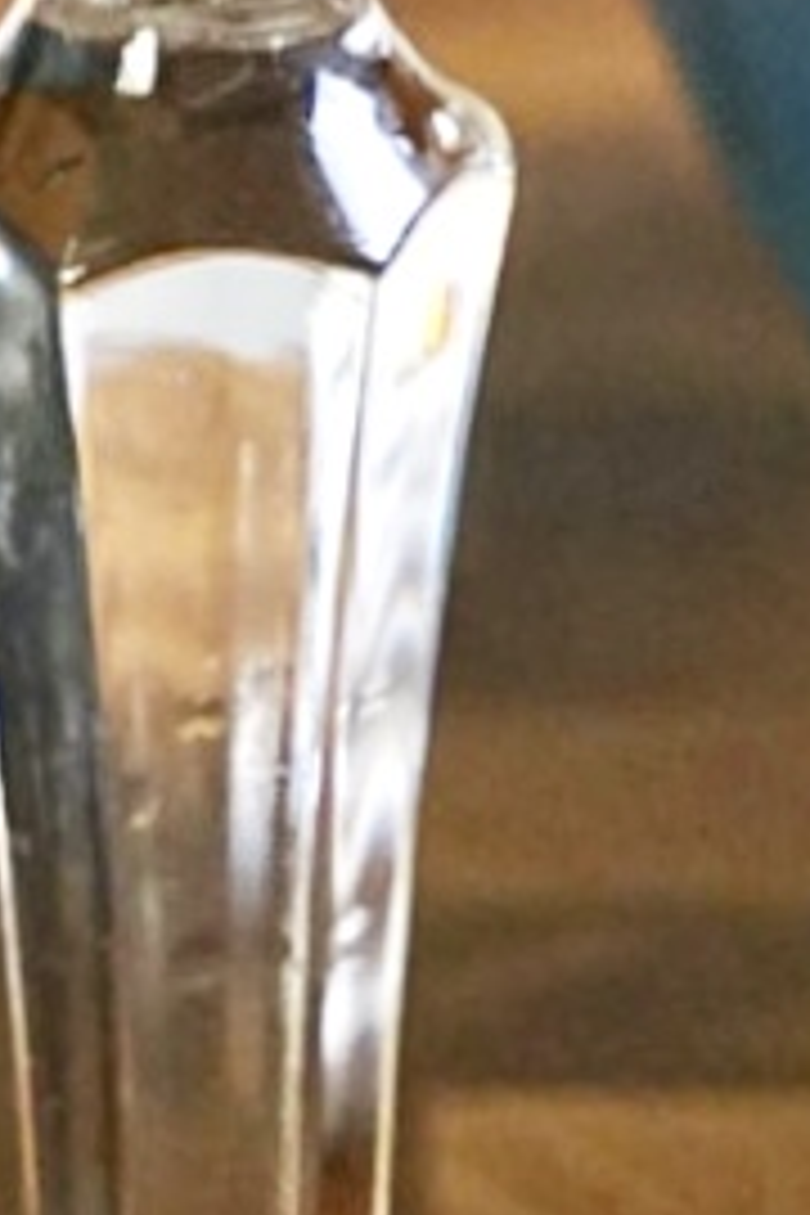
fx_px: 8905
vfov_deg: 7.8
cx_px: 268
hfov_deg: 5.2
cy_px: 43
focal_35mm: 264
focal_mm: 30.1
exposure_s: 1/100
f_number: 7.1
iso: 1600
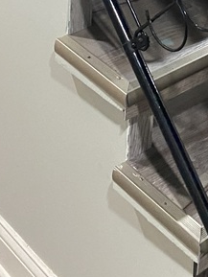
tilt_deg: -11.2
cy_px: -236
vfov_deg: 16.5
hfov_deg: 14.9
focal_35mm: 97
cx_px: 220
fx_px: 777
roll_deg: -2.9
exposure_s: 1/60
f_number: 1.8
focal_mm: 4.25
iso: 500
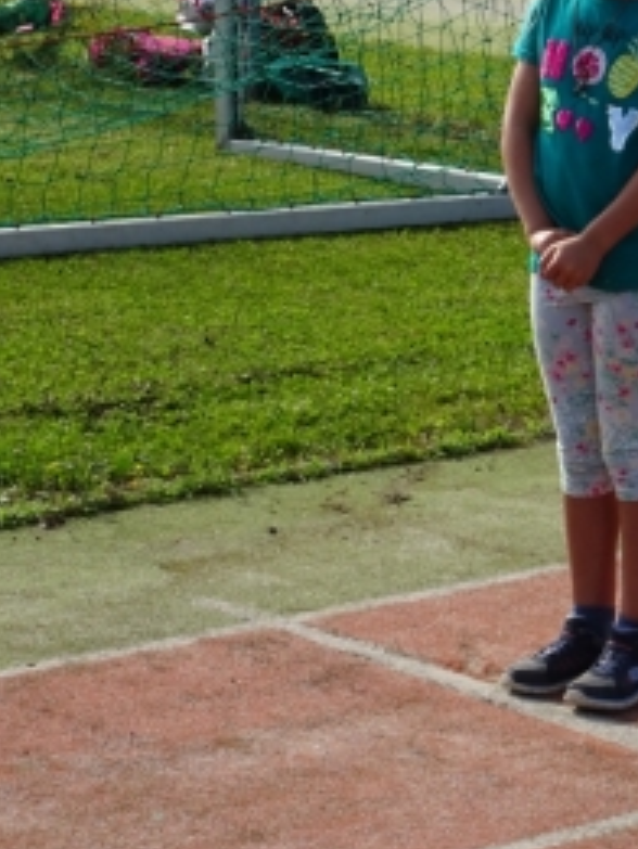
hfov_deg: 10.6
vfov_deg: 14.2
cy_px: 221
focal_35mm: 138
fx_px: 3388
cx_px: 661
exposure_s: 1/400
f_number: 4.5
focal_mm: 10.23
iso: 80
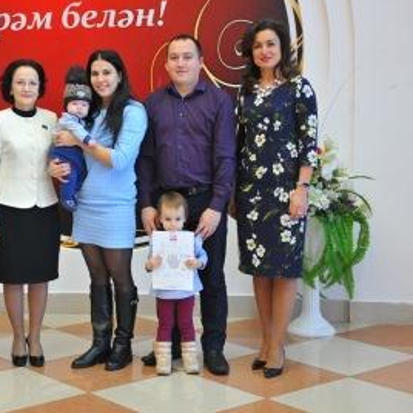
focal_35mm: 71
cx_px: 117
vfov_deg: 24.3
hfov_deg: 24.1
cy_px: 201
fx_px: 958
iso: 800
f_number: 2.8
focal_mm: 50
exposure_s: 1/125
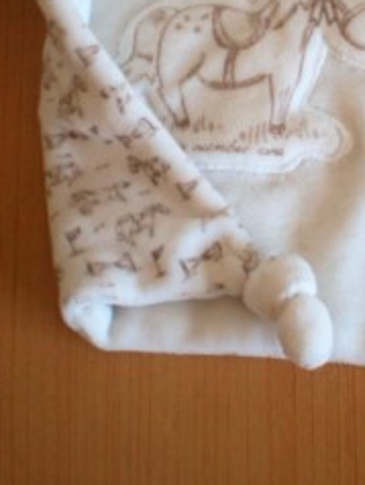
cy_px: 128
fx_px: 1165
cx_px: 308
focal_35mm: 83
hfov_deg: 17.6
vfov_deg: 23.3
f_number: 3.1
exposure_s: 1/50
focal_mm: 6.3
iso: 200
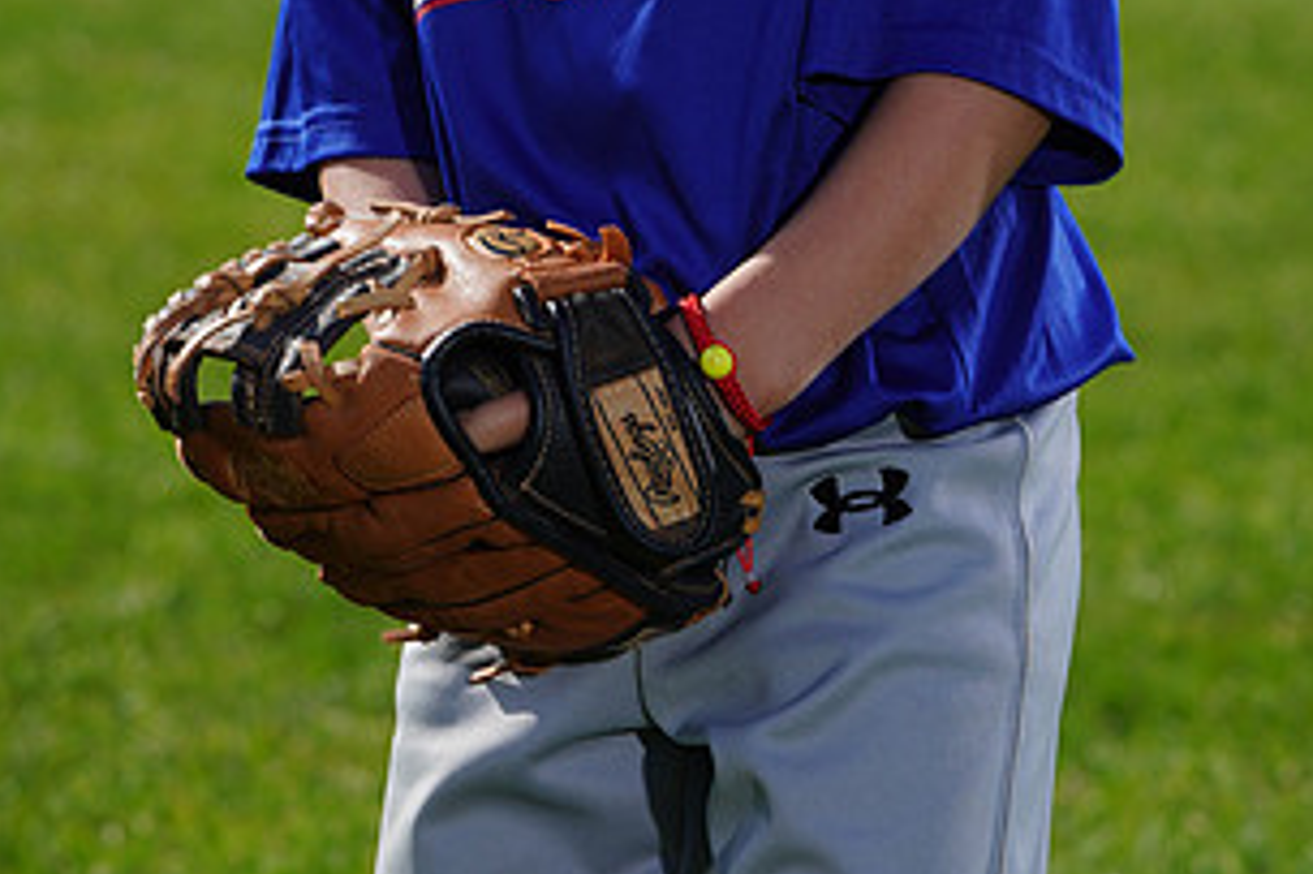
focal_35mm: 362
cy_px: -323
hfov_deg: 5.7
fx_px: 13195
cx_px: 545
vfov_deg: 3.8
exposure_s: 1/250
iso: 100
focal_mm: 190
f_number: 10
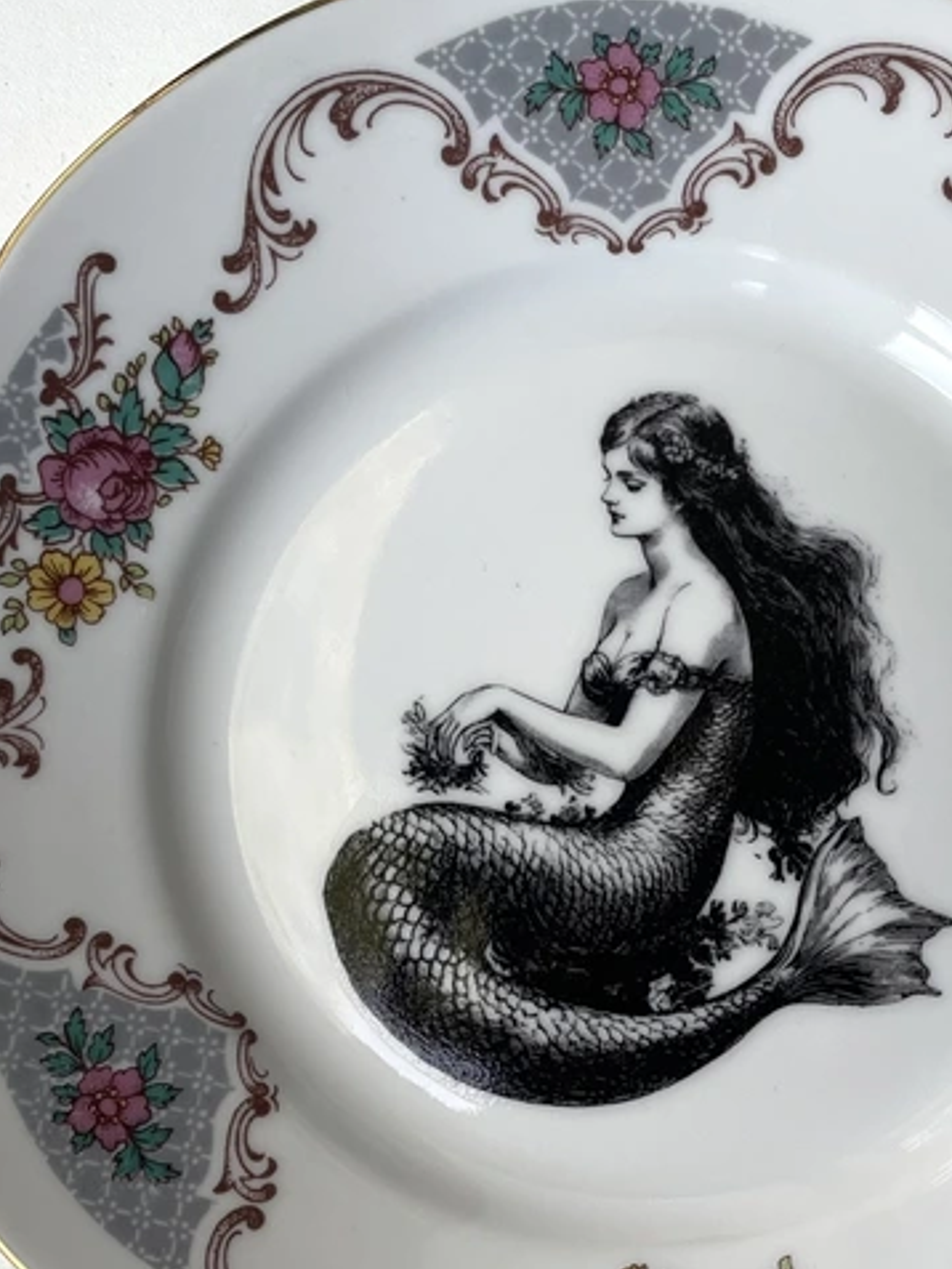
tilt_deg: -87.6
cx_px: 641
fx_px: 1759
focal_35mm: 48
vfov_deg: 39.5
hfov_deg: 30.0
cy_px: 737
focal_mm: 4.2
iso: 32
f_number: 1.6
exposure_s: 1/152
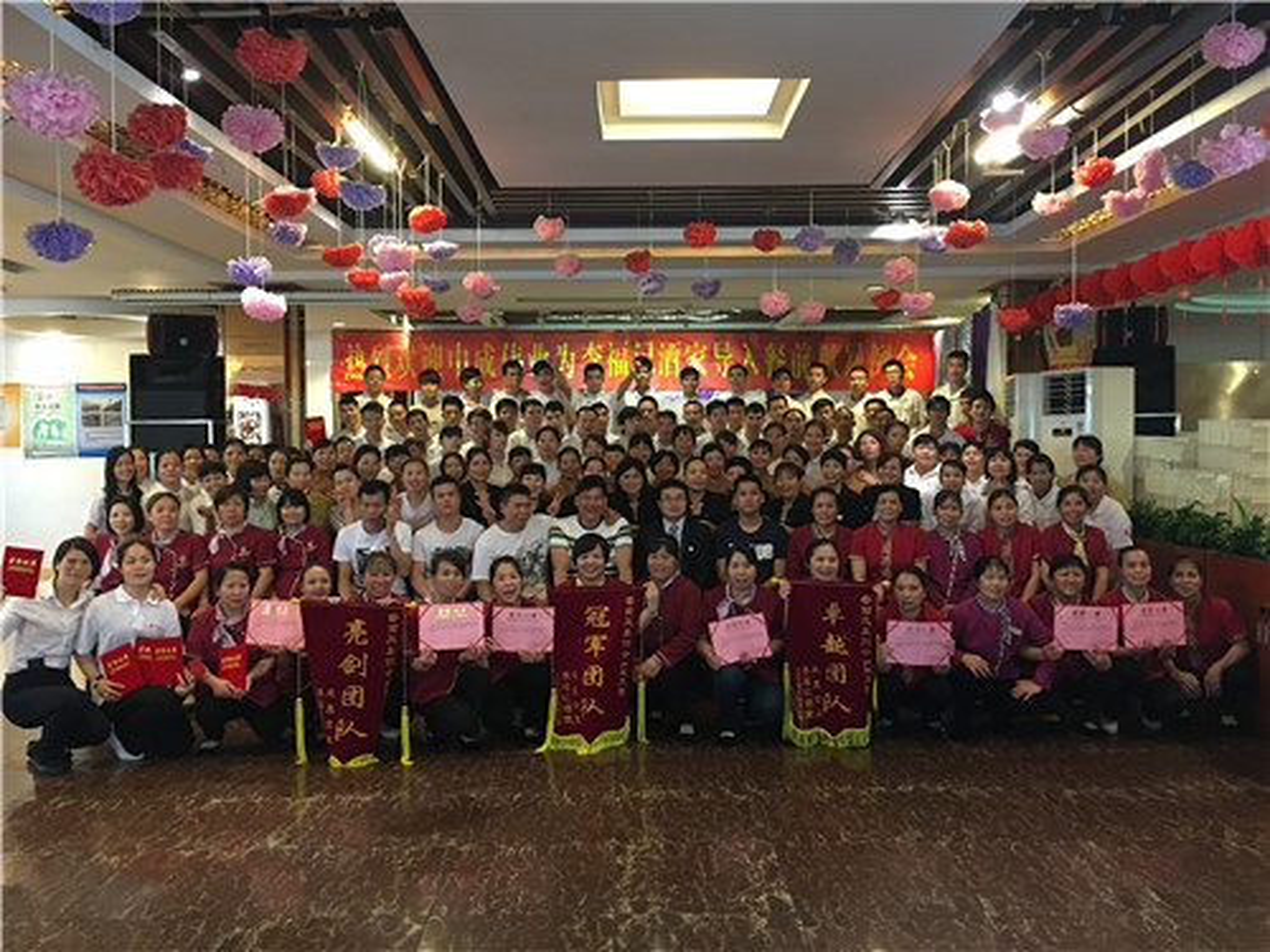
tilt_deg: -0.9
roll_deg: +0.2
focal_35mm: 29
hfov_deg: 61.7
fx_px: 1064
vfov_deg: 48.2
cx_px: 635
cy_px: 476
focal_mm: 4.15
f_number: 2.2
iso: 100
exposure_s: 1/8
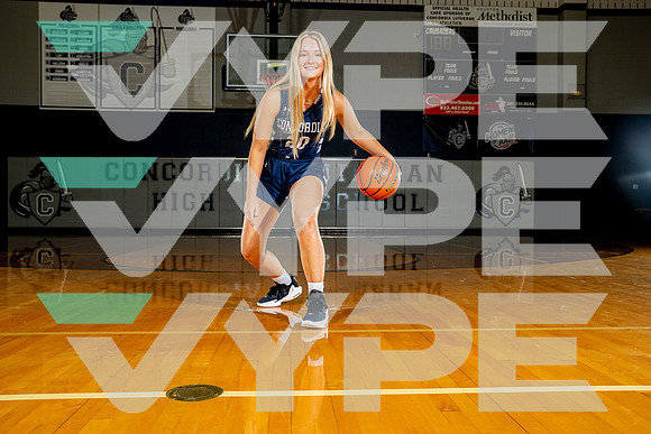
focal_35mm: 34
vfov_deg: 38.9
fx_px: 615
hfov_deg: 55.8
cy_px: 217
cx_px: 326
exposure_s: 1/250
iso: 800
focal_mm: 34
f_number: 8
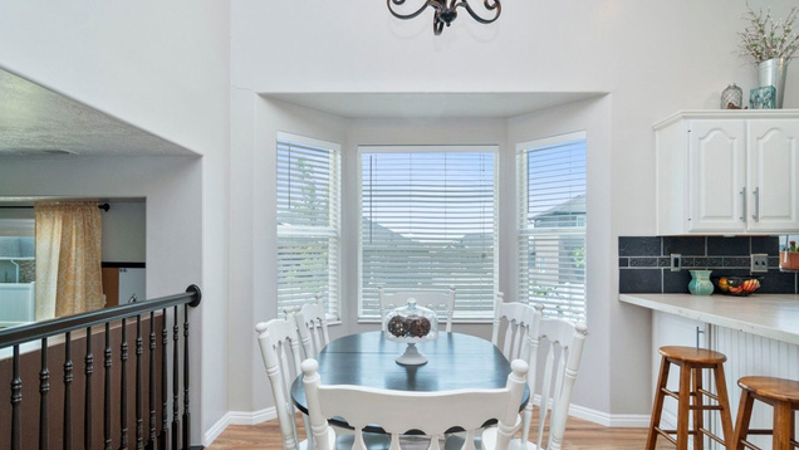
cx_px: 400
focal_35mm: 19
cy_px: 250
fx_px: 403
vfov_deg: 58.2
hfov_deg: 89.6
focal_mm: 12
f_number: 5.6
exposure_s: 1/125
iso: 200
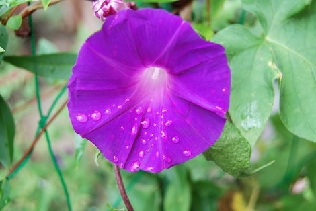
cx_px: 157
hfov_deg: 37.2
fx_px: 470
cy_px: 106
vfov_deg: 25.3
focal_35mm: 54
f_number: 5.6
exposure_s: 1/125
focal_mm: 35
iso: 250
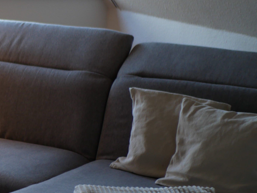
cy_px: 93
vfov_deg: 11.0
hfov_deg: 14.0
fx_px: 1003
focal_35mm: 135
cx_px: -85
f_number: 1.7
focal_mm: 25
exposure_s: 1/80
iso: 200
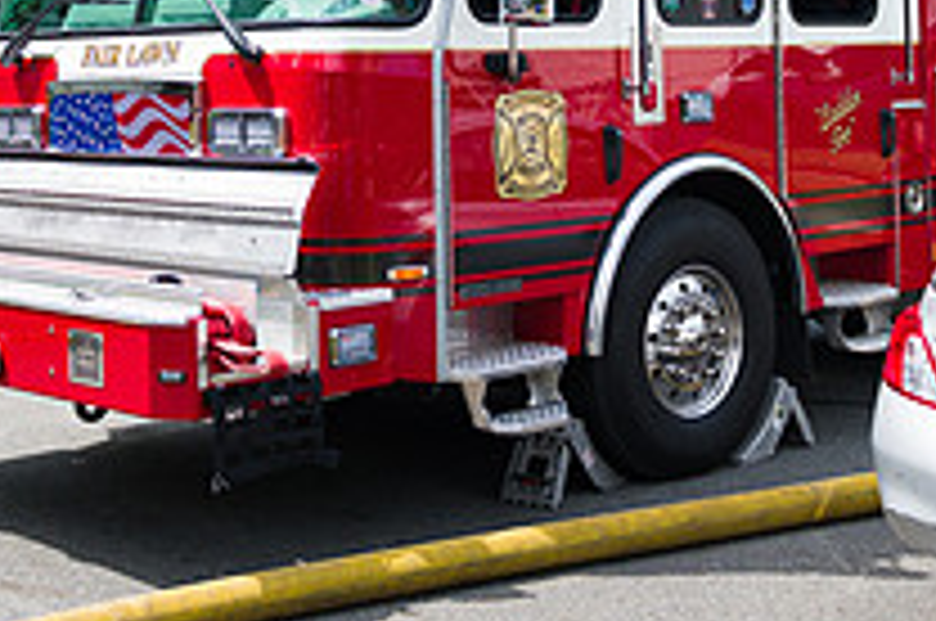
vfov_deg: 19.5
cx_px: 387
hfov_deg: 30.1
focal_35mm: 67
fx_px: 1739
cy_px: -32
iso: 200
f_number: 3.2
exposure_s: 1/2000
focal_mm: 24
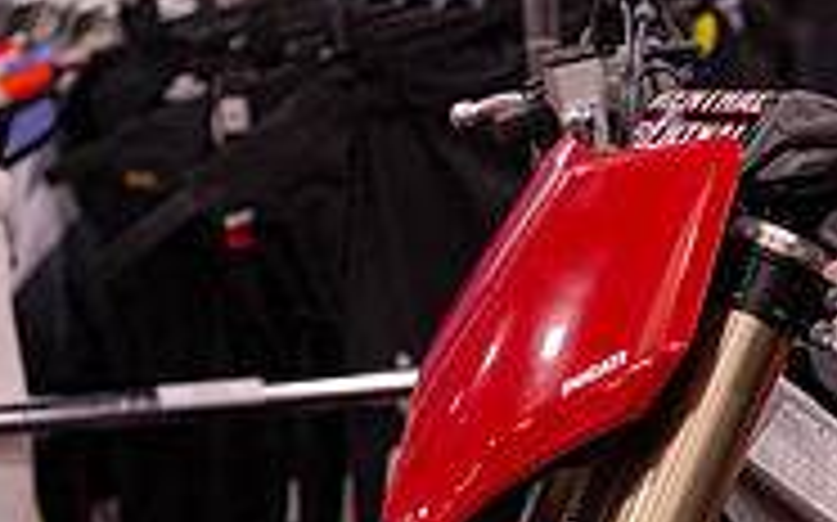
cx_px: 922
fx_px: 5084
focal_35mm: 223
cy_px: 610
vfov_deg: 5.9
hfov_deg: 9.3
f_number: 2.8
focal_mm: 70
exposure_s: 1/200
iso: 720
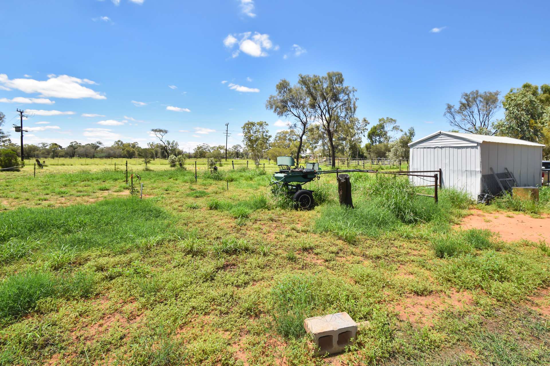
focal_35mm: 15
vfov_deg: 77.3
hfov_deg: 100.4
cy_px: 183
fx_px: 229
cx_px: 275
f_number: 9
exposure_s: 1/200
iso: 100
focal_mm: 10
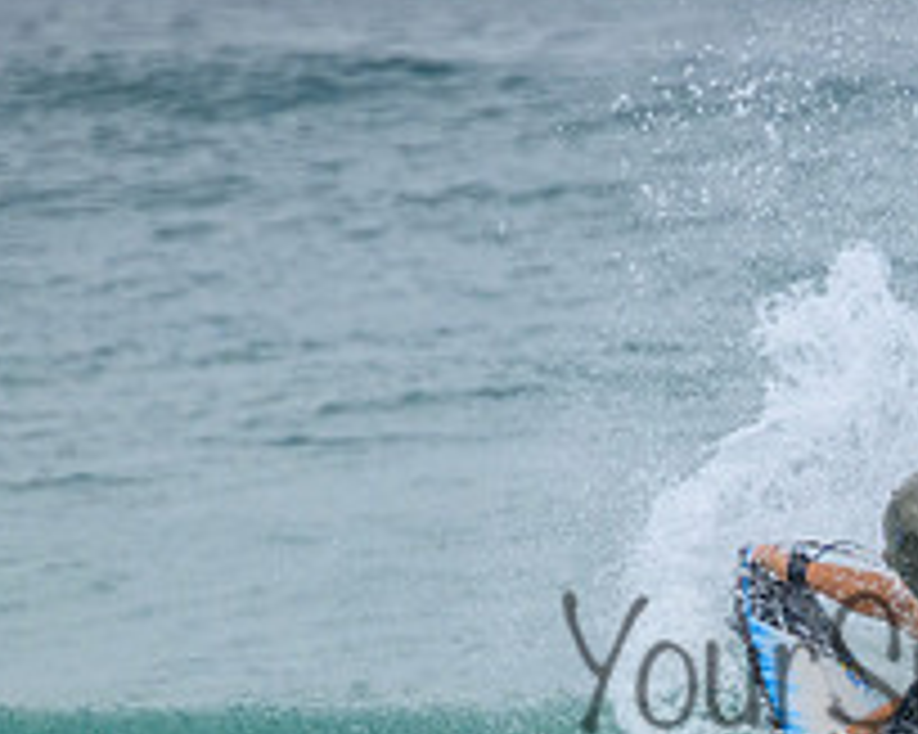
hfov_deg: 0.9
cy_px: 624
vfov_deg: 0.7
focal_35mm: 2135
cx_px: 1026
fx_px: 57979
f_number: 11
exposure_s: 1/2000
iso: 1000
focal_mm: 800
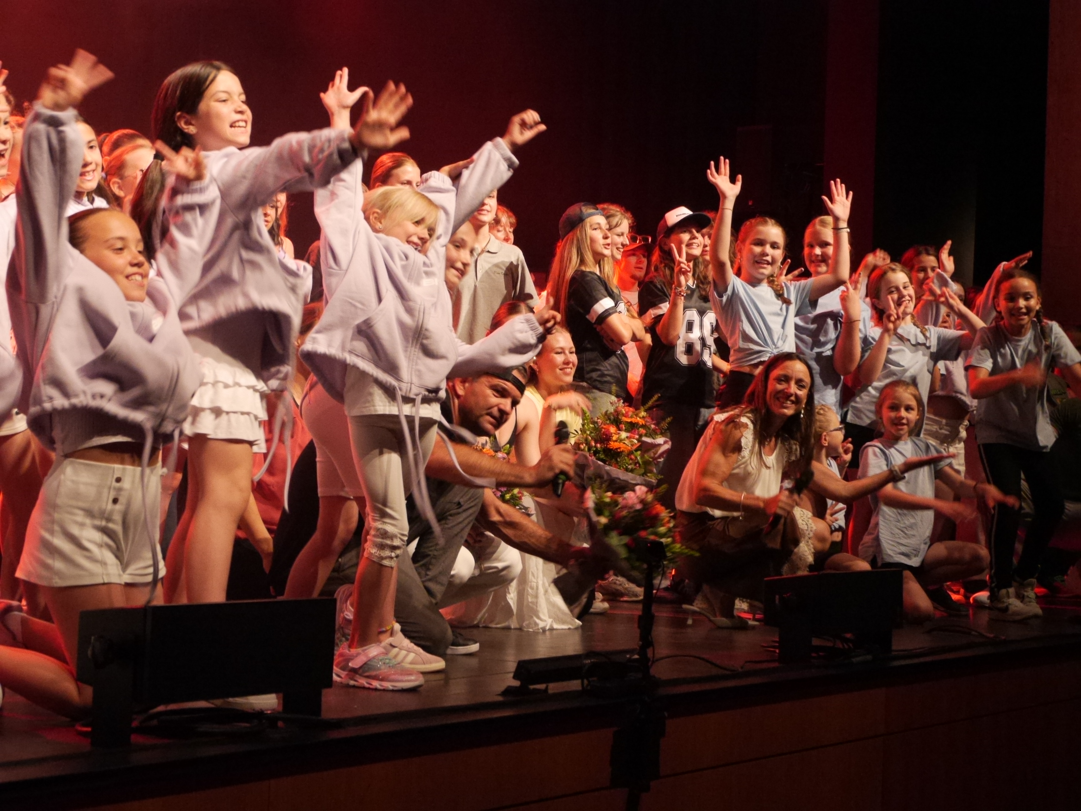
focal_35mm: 64
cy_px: 406
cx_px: 540
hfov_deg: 30.3
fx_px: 1999
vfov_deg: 22.9
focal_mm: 32
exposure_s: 1/60
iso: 3200
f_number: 5.6
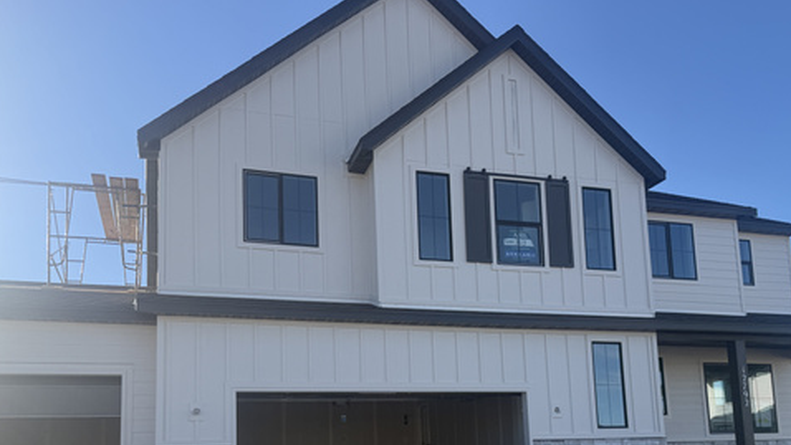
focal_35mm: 35
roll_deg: +1.4
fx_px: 734
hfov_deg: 56.6
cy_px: 366
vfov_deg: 32.7
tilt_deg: +7.3
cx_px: 399
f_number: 1.78
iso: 100
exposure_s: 1/3953
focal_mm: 6.76
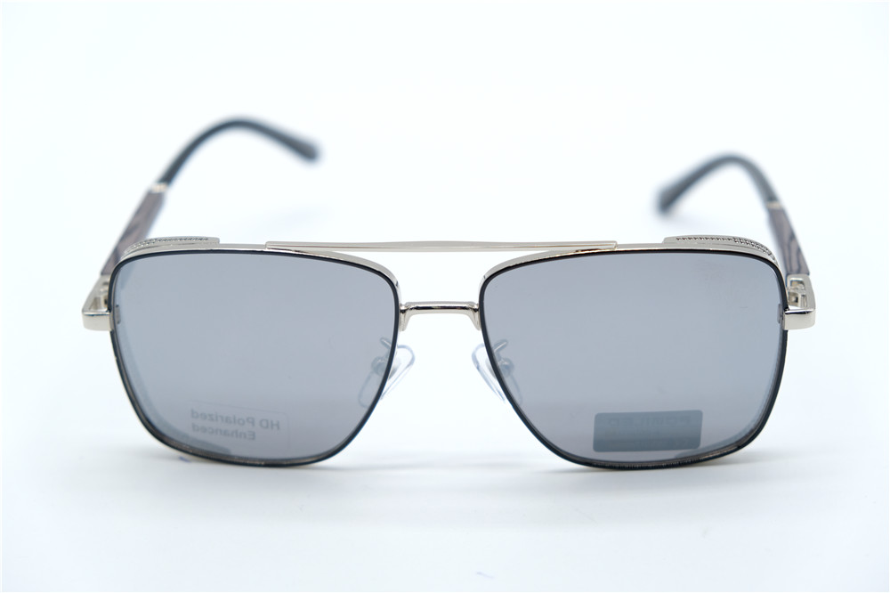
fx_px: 1705
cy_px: 296
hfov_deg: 29.3
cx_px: 445
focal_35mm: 69
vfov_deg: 19.7
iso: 500
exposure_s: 1/1000
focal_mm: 46.3
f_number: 4
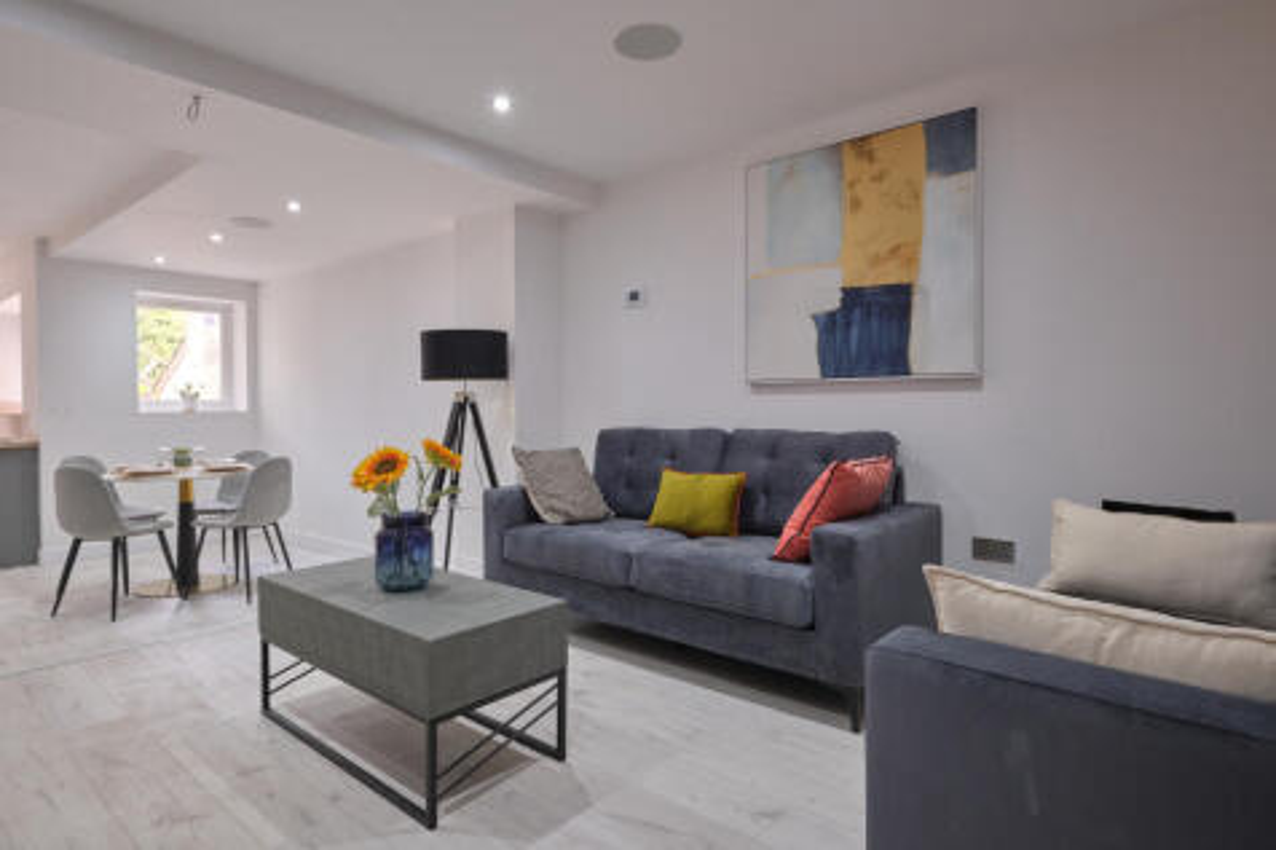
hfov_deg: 90.0
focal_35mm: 18
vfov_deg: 67.3
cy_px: 425
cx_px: 638
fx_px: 638
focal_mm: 12
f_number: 8
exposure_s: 1/7
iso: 250
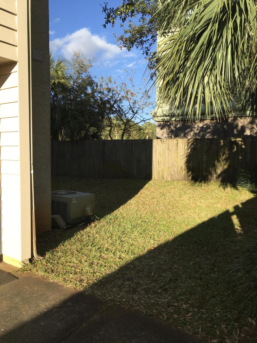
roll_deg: -0.5
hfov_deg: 48.2
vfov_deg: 61.7
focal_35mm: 29
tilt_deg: -4.3
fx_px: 287
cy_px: 172
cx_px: 128
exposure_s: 1/818
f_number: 2.2
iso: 25
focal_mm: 4.15
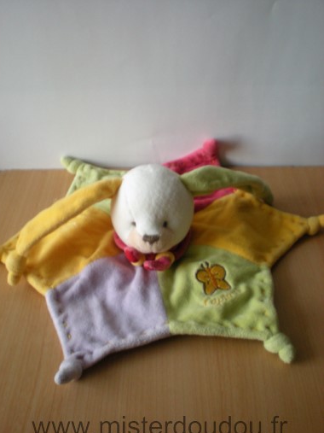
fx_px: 487
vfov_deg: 47.9
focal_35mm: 39
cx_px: 159
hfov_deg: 36.8
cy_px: 221
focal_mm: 6.3
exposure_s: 1/9
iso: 200
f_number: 3.1
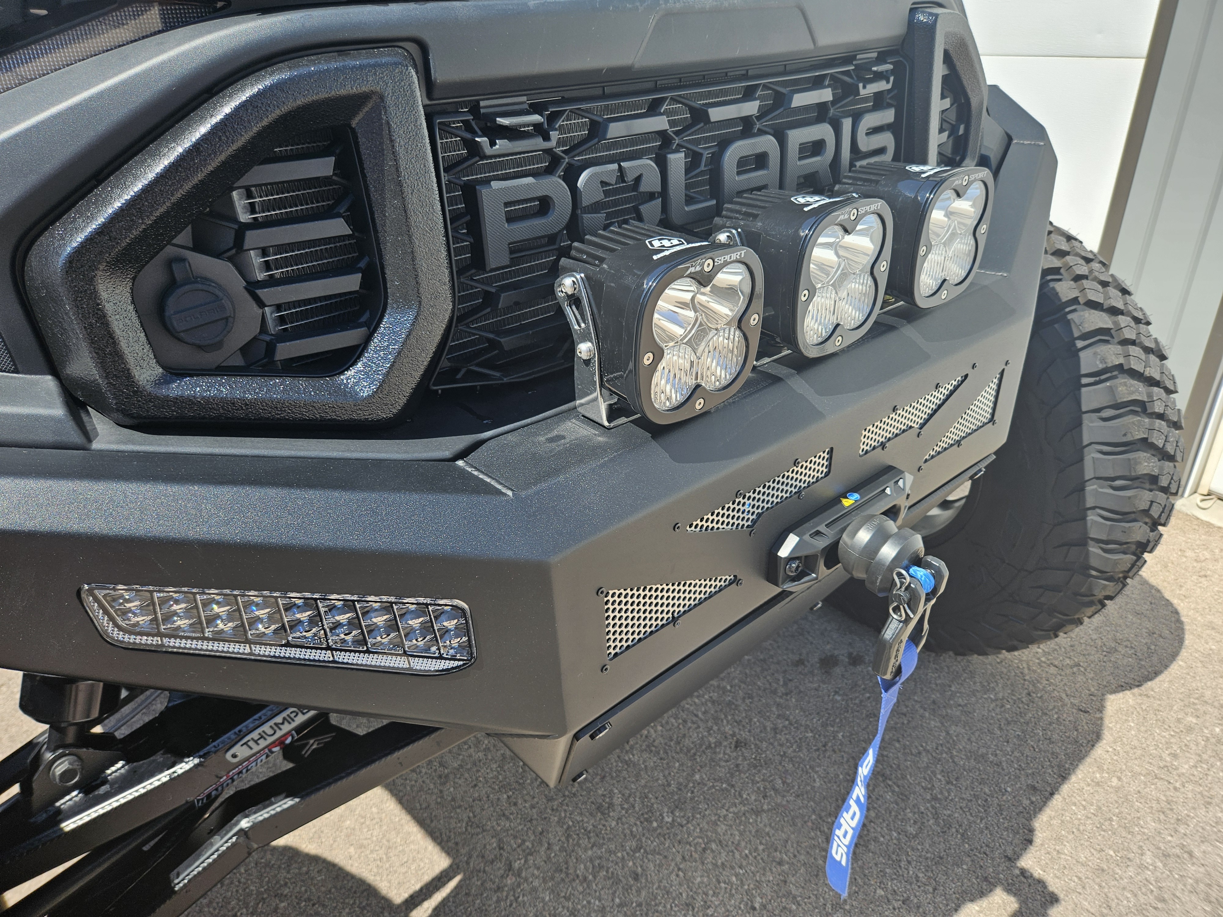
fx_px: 813
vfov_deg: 58.9
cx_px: 612
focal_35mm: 23
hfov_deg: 73.9
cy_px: 458
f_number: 1.8
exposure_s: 1/801
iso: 25
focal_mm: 5.4
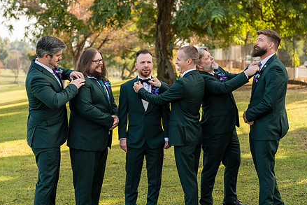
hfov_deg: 30.5
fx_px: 563
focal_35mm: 66
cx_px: 149
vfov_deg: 20.6
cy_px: 105
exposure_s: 1/640
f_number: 2.5
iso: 125
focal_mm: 50
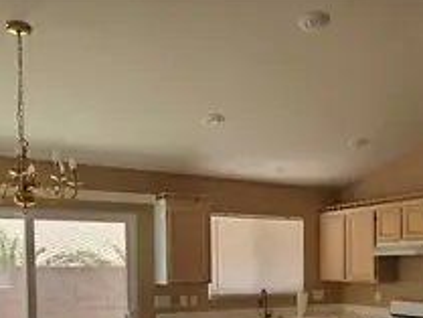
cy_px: 292
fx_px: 538
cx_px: 306
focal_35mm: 44
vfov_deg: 31.2
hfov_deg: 41.9
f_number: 1.8
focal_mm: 5.4
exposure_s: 1/387
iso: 50
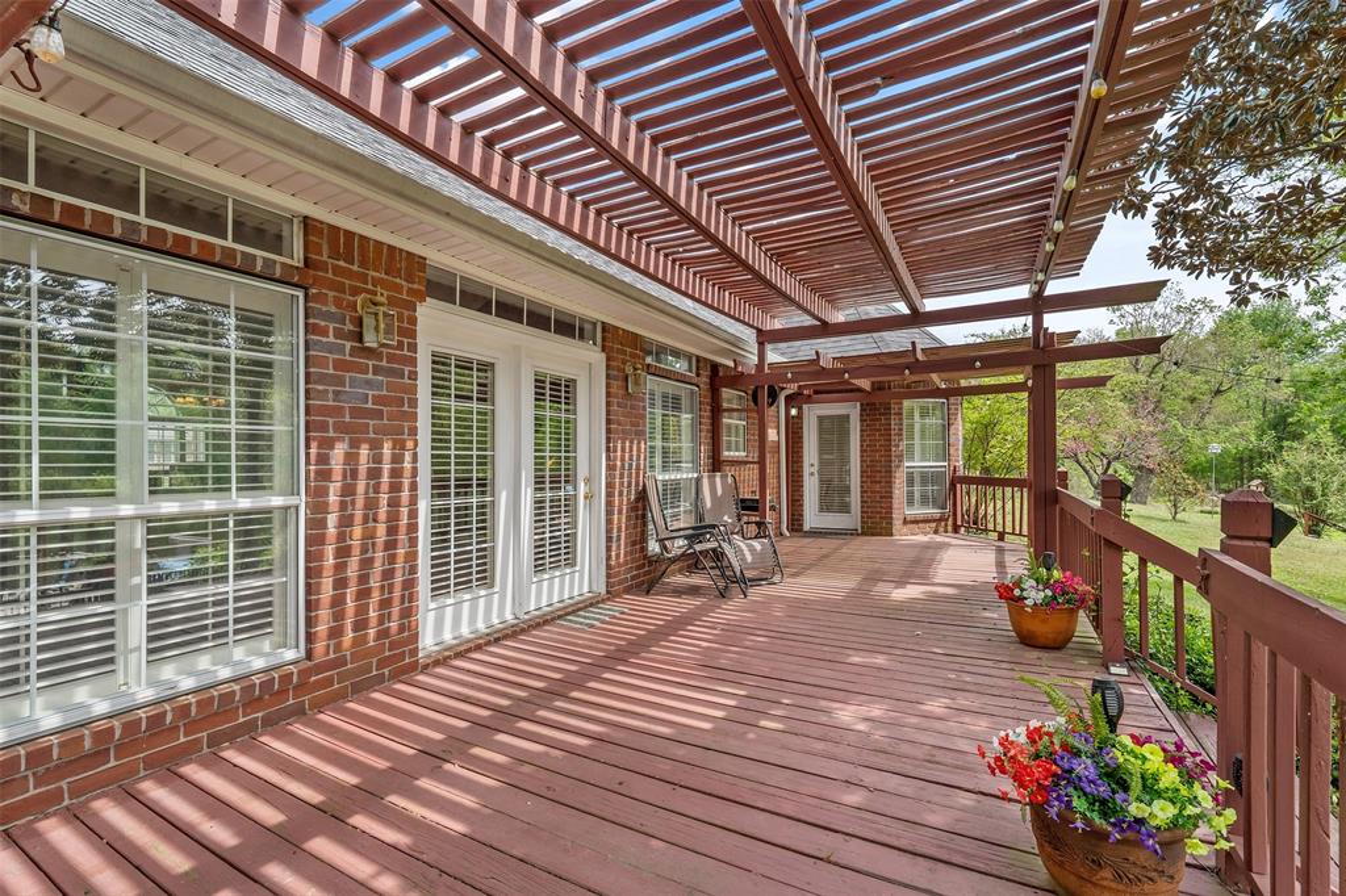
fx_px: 561
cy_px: 448
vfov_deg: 77.3
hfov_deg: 100.4
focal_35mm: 15
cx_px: 673
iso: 800
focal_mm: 15
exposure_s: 1/320
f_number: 8
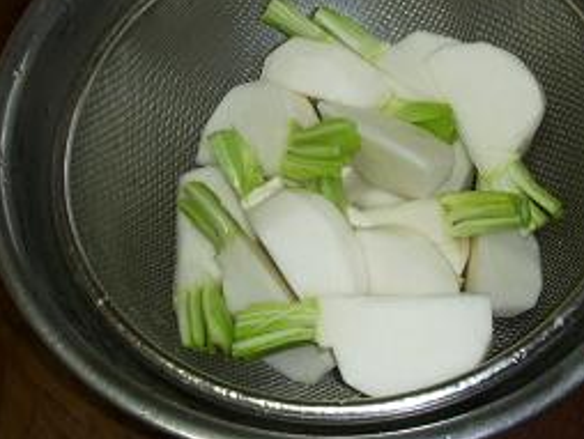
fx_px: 1165
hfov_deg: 28.0
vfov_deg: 21.3
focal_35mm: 69
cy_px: 156
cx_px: 376
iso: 100
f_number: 3.3
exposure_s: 1/30
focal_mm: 6.3
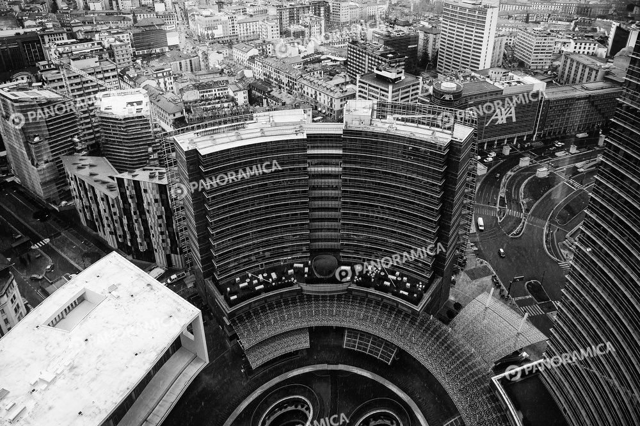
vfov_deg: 59.4
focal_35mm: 21
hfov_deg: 81.3
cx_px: 320
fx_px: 373
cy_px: 213
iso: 160
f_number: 2.8
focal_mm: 21
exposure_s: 1/90
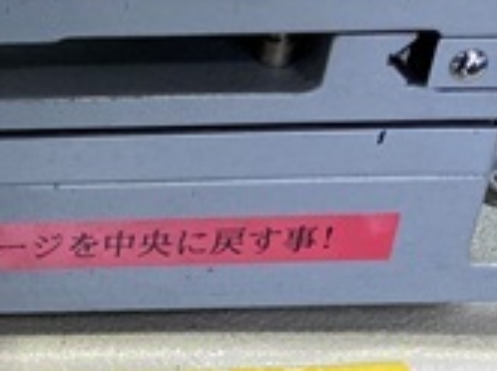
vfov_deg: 13.5
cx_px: -57
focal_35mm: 108
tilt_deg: -43.5
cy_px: 380
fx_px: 1548
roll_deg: -0.4
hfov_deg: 17.6
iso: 64
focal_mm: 3.99
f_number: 1.8
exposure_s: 1/60
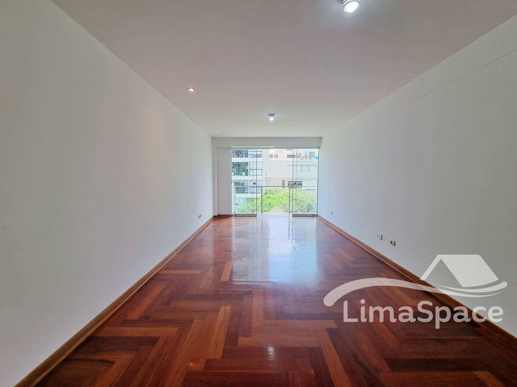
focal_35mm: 13
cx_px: 258
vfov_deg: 89.9
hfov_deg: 106.2
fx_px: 194
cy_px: 194
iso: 50
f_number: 2.2
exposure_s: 1/170
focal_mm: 2.2
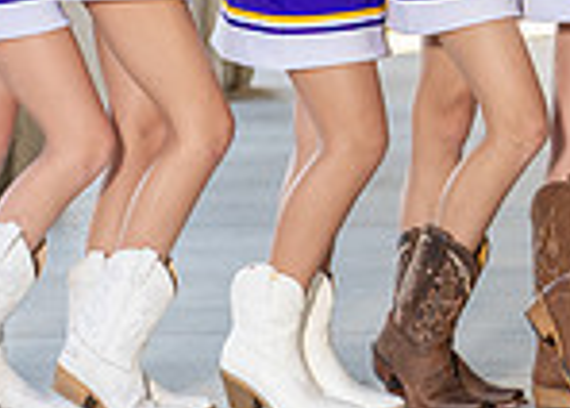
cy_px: -107
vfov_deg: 5.7
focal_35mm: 253
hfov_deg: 7.8
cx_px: 921
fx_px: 4099
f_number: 2.8
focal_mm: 50
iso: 100
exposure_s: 1/400
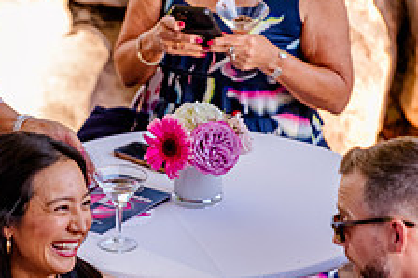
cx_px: 118
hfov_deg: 3.7
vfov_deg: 2.5
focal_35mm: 551
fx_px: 6393
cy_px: 216
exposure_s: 1/1000
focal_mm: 200
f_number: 2.8
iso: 1000
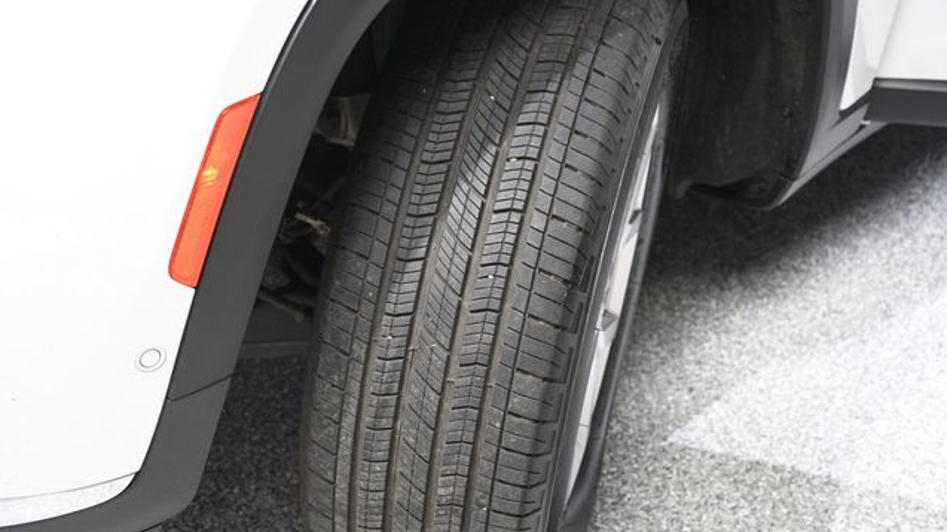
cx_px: 473
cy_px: 303
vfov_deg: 20.0
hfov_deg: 34.9
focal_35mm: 60
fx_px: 1506
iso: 100
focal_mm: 38
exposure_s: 1/160
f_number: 4.5
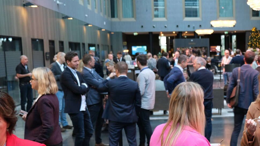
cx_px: 224
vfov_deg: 20.0
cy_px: 97
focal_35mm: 60
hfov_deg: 33.4
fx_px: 414
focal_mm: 20.5
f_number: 3.2
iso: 800
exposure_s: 1/34
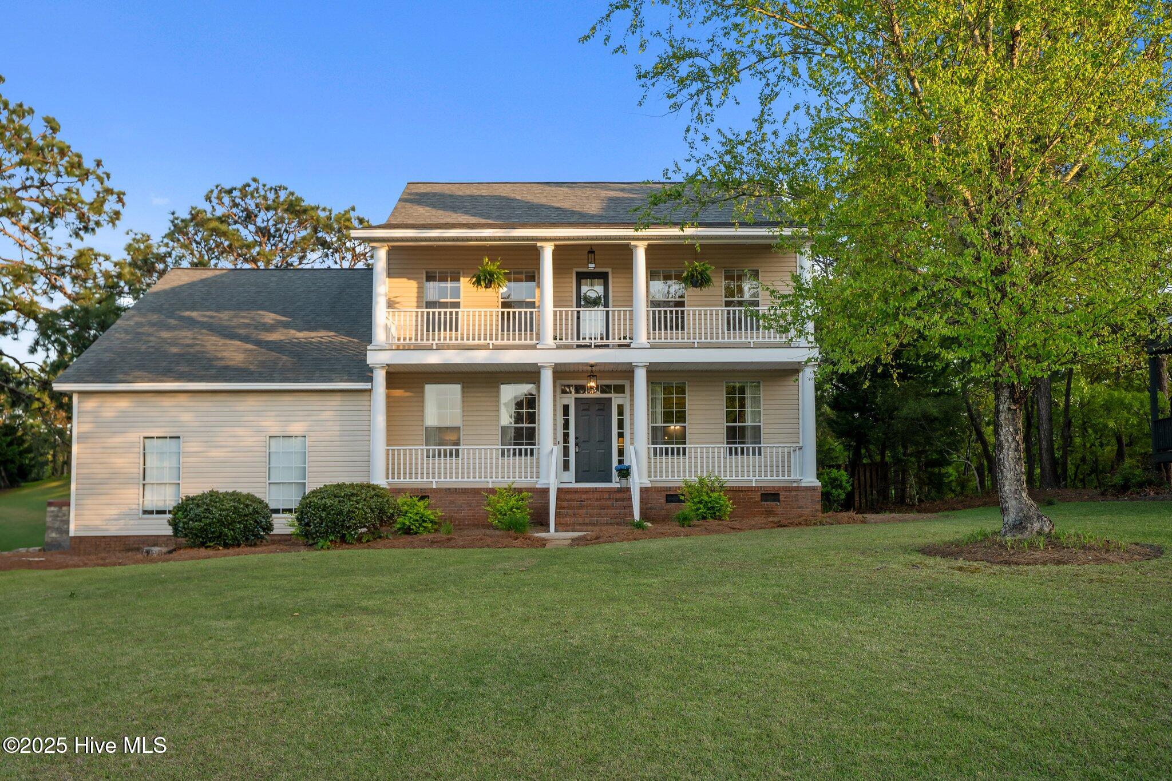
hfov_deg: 63.7
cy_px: 390
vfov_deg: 45.0
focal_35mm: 29
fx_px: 944
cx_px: 586
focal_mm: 29
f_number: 7.1
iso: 640
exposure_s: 1/200
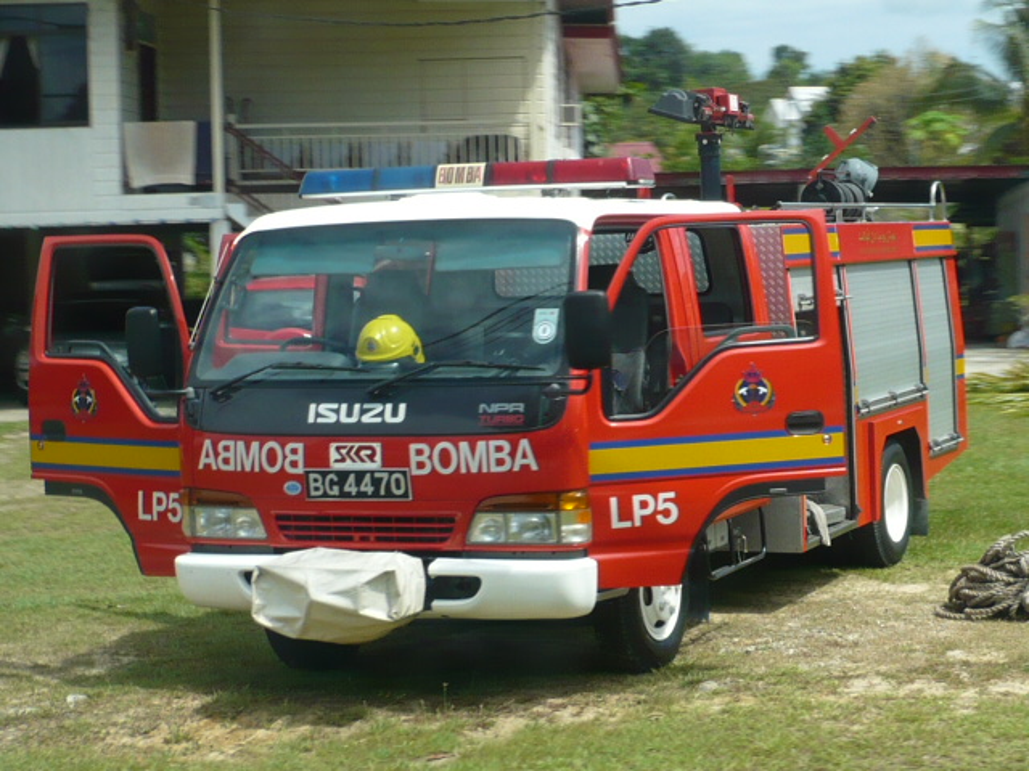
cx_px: 514
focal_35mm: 35
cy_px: 386
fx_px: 1040
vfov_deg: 40.7
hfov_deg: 52.6
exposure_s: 1/160
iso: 100
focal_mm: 5.8
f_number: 8
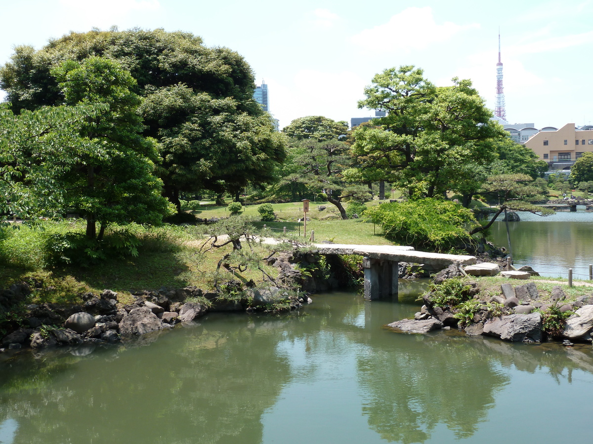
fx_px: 600
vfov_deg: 40.7
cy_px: 222
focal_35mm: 35
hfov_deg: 52.6
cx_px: 296
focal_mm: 5.7
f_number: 4
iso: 80
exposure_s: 1/250
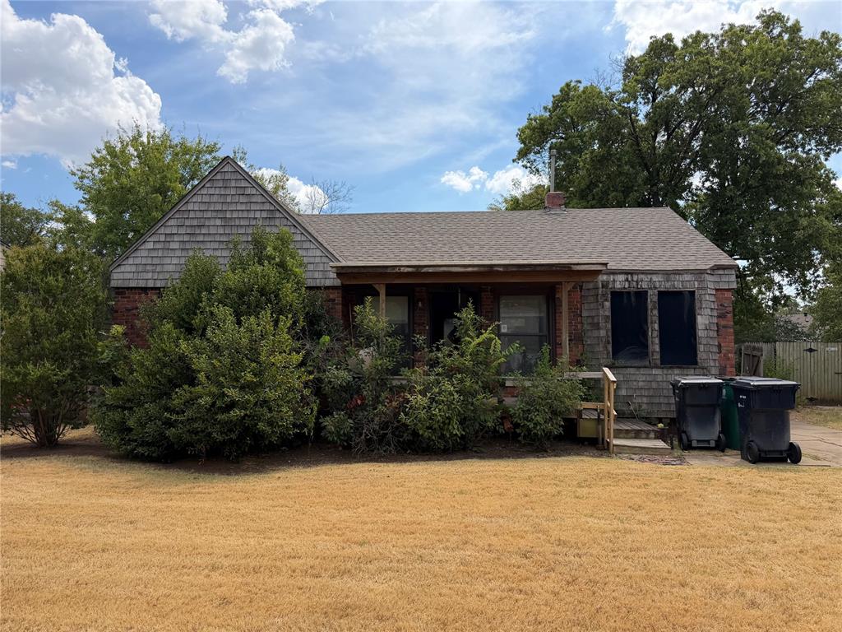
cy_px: 316
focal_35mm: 24
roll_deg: -0.1
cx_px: 421
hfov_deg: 71.6
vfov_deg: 56.8
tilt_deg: +3.0
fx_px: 584
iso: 80
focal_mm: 6.76
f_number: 1.78
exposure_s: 1/3953
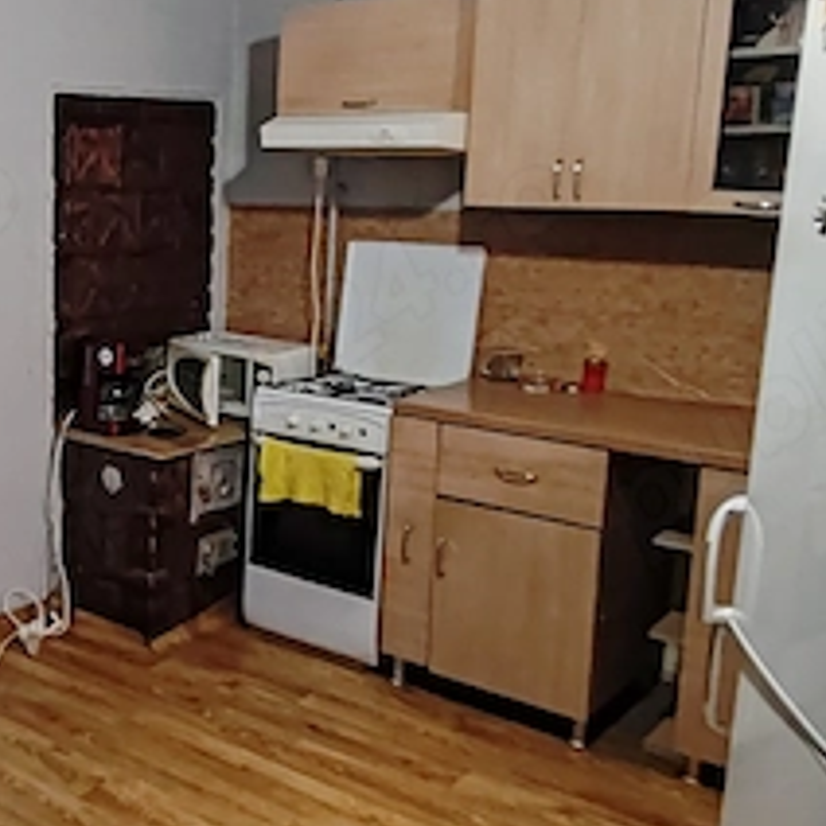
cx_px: 39
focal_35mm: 45
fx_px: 1215
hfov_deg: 34.8
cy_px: 394
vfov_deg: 37.5
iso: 400
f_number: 2.2
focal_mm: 1.96
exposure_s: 1/25
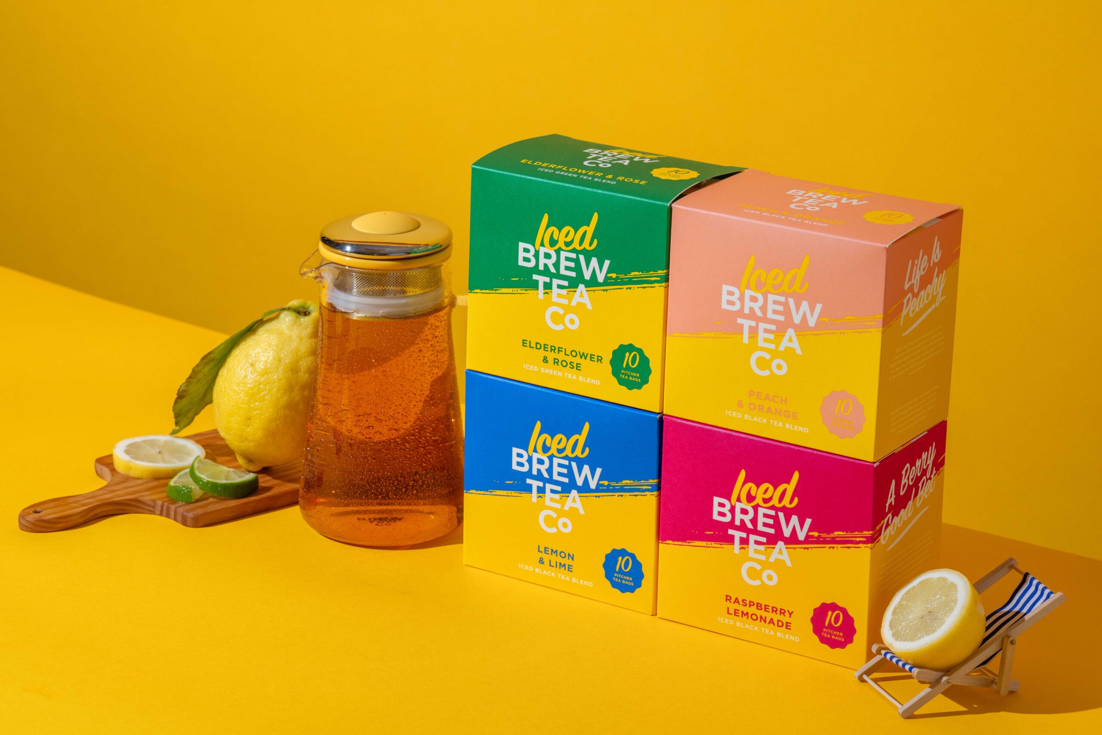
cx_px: 551
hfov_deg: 20.0
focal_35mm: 102
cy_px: 368
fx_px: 3122
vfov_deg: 13.4
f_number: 9
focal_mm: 102
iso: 400
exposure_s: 1/60
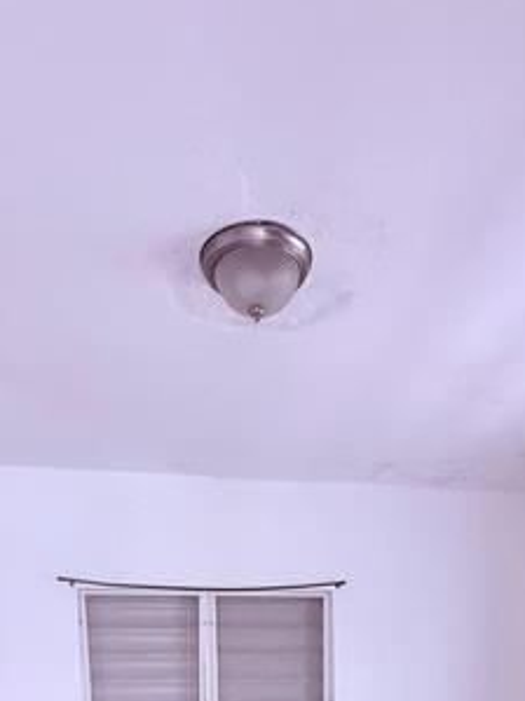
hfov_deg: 39.6
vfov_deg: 40.9
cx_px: 260
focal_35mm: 36
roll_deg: -0.1
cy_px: 776
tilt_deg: -2.8
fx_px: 729
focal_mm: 2.22
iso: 250
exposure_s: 1/99
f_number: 2.2
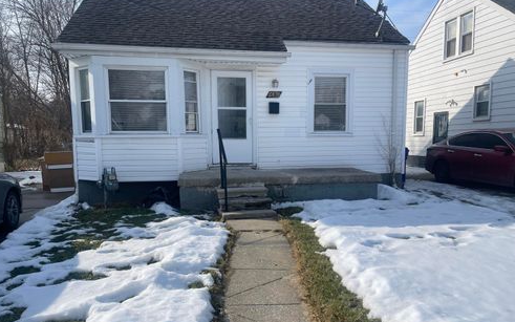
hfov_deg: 68.4
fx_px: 379
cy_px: 182
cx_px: 257
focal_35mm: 27
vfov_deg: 45.9
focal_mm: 5.1
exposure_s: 1/5128
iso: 32
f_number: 1.6
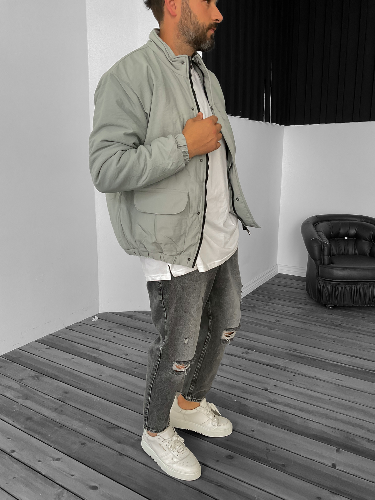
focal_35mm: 29
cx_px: 188
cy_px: 250
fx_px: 419
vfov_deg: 61.7
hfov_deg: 48.2
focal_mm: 3
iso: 64
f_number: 1.8
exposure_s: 1/115
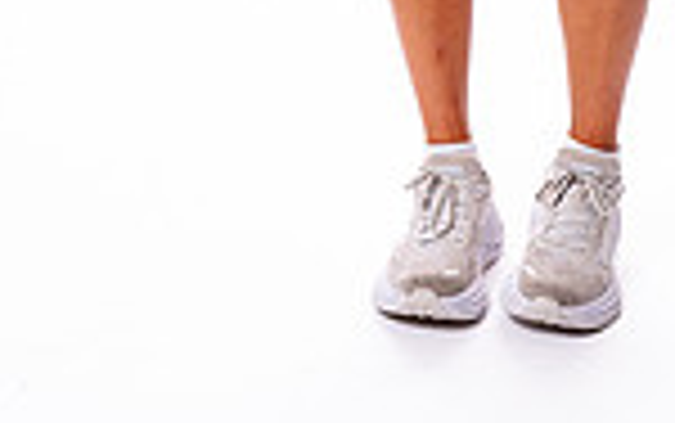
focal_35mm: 159
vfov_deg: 7.7
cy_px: -558
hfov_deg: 13.1
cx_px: 450
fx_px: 2927
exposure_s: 1/160
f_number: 8
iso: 400
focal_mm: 52
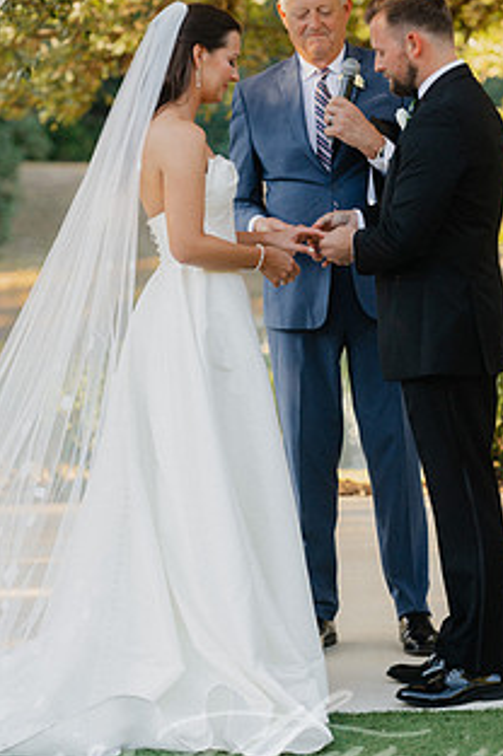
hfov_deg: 6.3
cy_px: 316
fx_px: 4537
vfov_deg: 9.5
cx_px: 281
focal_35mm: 216
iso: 400
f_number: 4
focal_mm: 150
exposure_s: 1/400
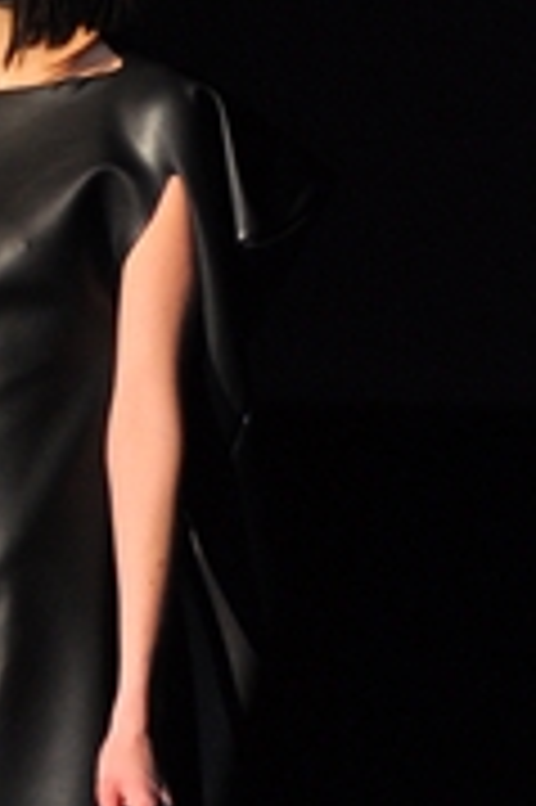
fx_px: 8950
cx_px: -11
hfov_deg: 3.4
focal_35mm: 400
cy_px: 689
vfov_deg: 5.2
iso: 800
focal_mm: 92
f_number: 4
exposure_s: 1/400
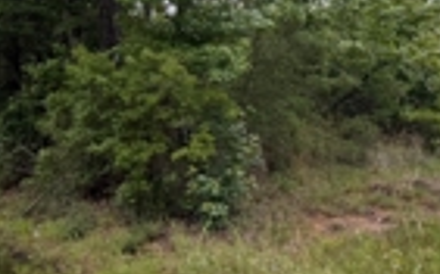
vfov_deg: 19.6
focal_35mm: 66
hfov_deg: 30.7
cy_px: 70
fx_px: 791
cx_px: 133
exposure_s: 1/168
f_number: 1.78
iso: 80
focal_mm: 6.76
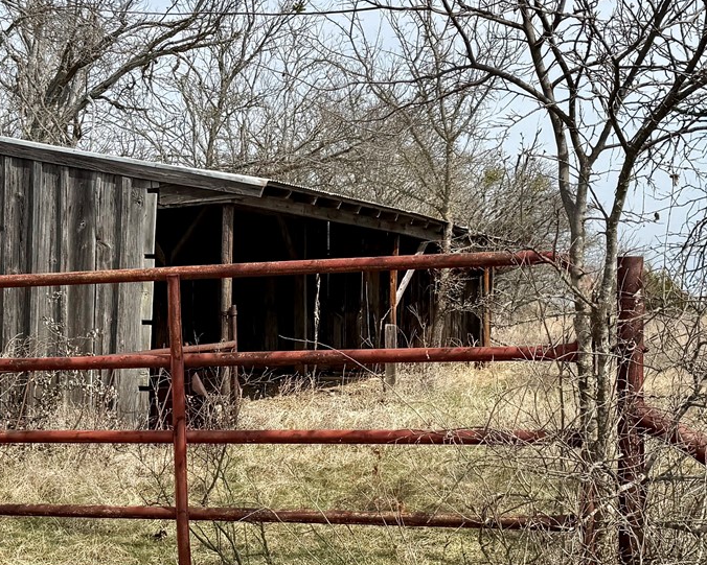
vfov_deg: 21.5
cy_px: 342
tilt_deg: -3.6
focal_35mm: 71
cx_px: 311
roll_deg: -3.8
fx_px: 1486
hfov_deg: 26.7
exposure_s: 1/4975
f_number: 1.78
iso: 80
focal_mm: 6.76
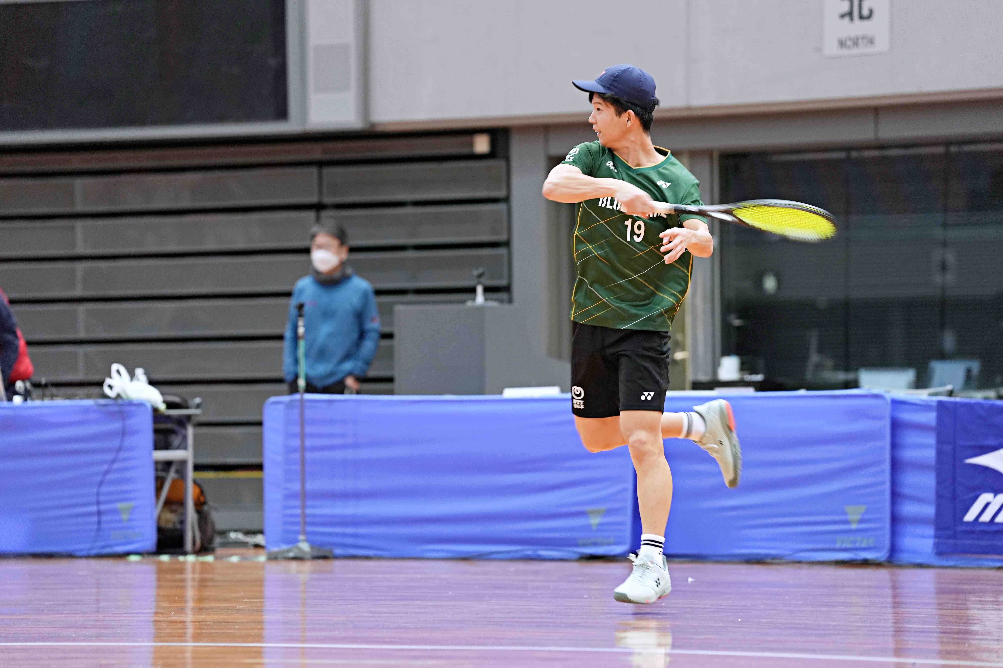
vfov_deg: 6.9
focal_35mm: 200
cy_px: 334
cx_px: 502
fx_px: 5572
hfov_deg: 10.3
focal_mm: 200
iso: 2000
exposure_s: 1/250
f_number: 3.5
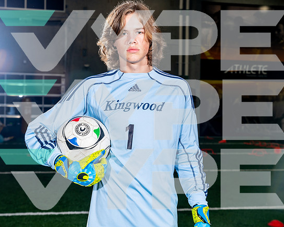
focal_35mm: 62
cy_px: 110
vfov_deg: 24.6
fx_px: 521
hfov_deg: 30.5
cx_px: 127
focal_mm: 53
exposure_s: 1/125
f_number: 5.6
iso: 100
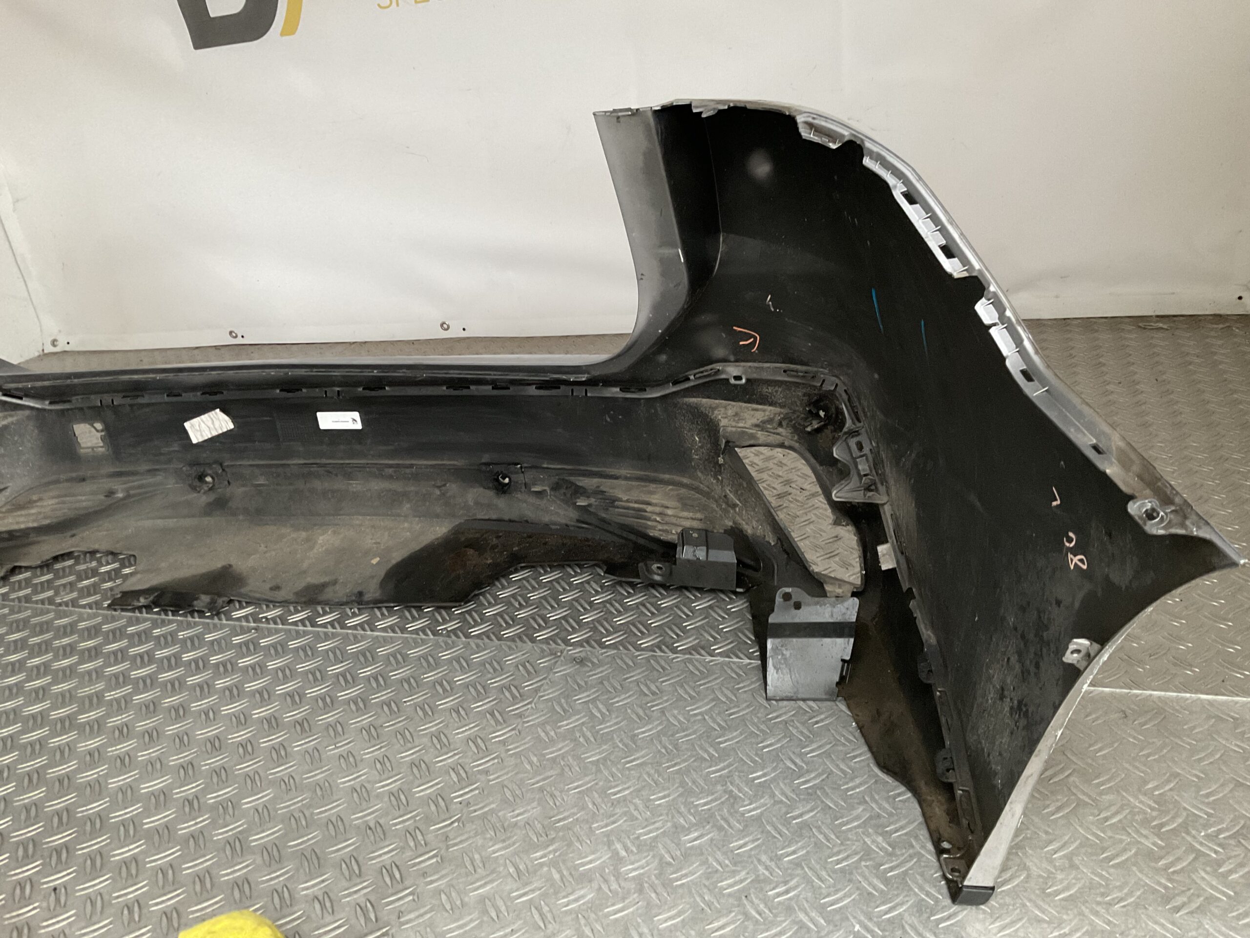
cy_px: 469
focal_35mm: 29
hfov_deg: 61.7
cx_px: 625
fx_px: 1047
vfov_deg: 48.2
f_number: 1.8
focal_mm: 3
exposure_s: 1/50
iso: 200
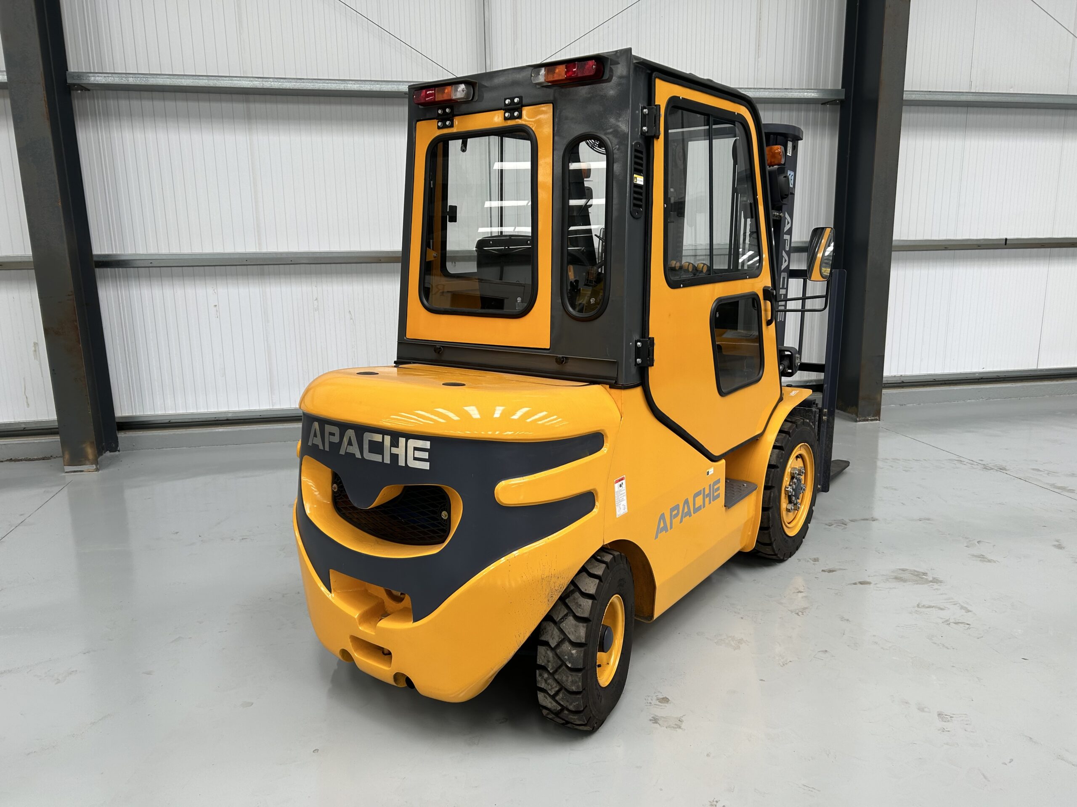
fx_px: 809
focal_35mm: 26
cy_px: 404
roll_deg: +1.3
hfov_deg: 67.3
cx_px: 538
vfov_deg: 53.1
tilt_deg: -10.6
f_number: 1.5
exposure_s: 1/121
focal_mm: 5.7
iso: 40
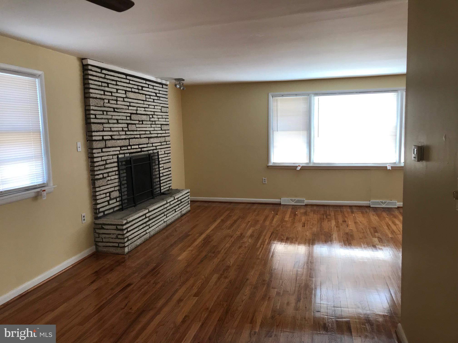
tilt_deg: -5.3
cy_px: 172
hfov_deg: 63.4
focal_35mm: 28
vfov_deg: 49.7
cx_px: 229
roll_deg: +0.8
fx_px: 370
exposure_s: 1/60
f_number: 1.8
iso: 32
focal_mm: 3.99
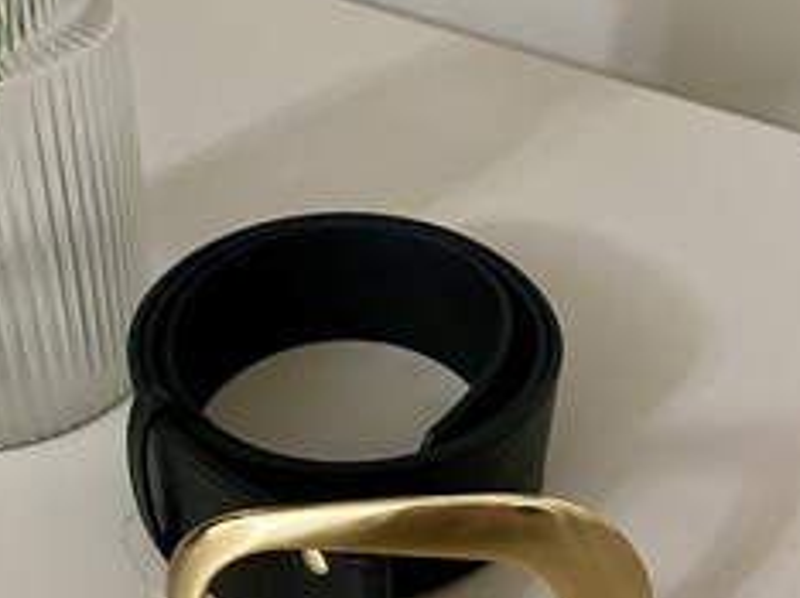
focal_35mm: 46
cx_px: 342
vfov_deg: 31.4
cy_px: 237
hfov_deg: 41.2
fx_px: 1062
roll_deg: -0.3
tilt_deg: -32.1
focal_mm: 4.25
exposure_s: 1/33
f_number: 1.8
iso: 500
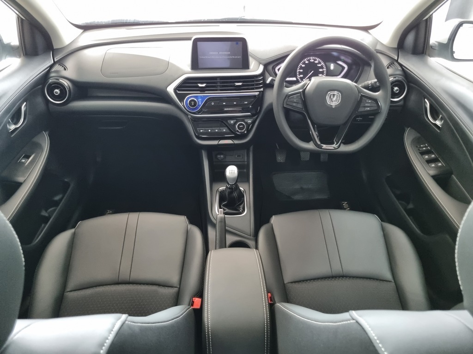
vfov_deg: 53.1
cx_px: 236
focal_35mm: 26
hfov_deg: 67.3
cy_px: 177
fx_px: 355
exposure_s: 1/50
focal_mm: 5.4
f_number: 1.8
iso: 800
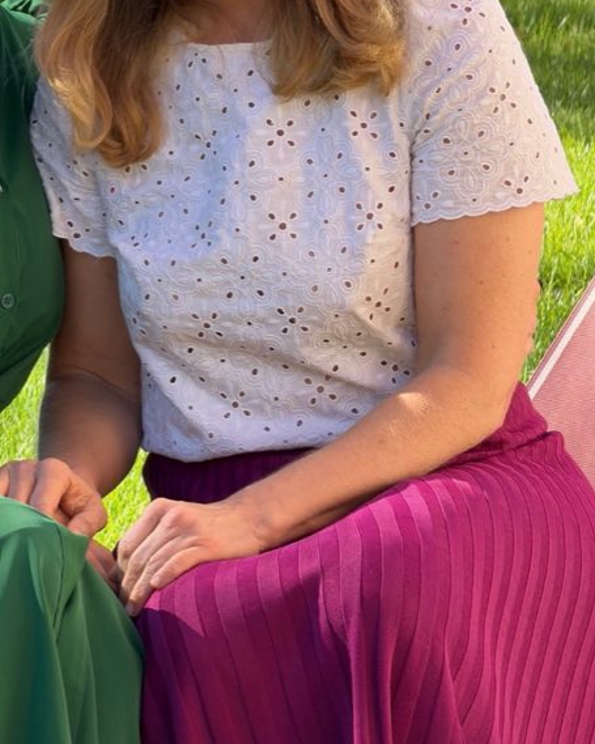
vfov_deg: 5.4
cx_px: 138
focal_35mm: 360
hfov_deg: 4.3
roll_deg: -1.3
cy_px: 218
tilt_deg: -5.6
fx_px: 7926
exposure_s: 1/302
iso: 50
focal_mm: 16.89
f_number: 2.8
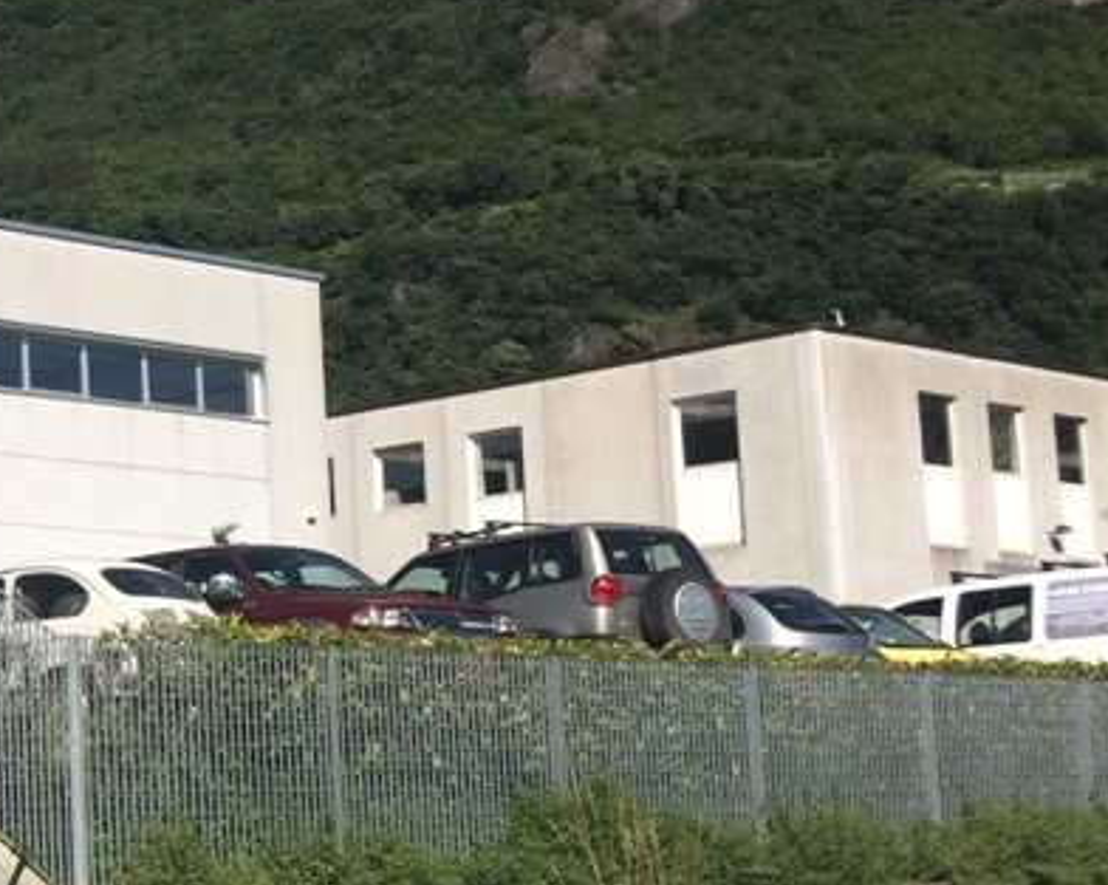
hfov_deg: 23.0
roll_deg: -0.2
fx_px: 2425
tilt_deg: +6.2
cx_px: -314
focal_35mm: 74
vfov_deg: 20.7
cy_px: 526
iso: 32
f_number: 2.2
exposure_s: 1/3425
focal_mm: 4.15
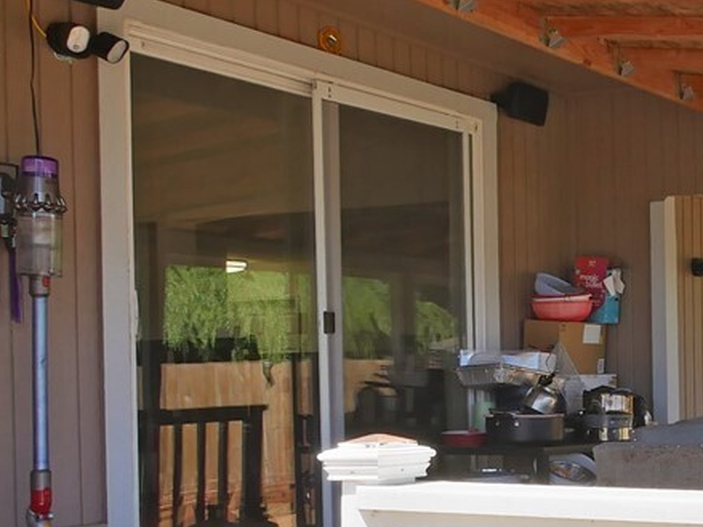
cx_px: 1005
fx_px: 1035
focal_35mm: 51
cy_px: 394
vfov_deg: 28.1
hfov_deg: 27.9
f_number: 8
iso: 200
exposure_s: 1/80
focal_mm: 7
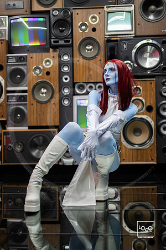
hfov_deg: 27.0
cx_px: 83
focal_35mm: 50
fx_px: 346
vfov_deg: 39.6
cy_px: 125
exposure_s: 1/250
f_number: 1.2
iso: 1000
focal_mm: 50
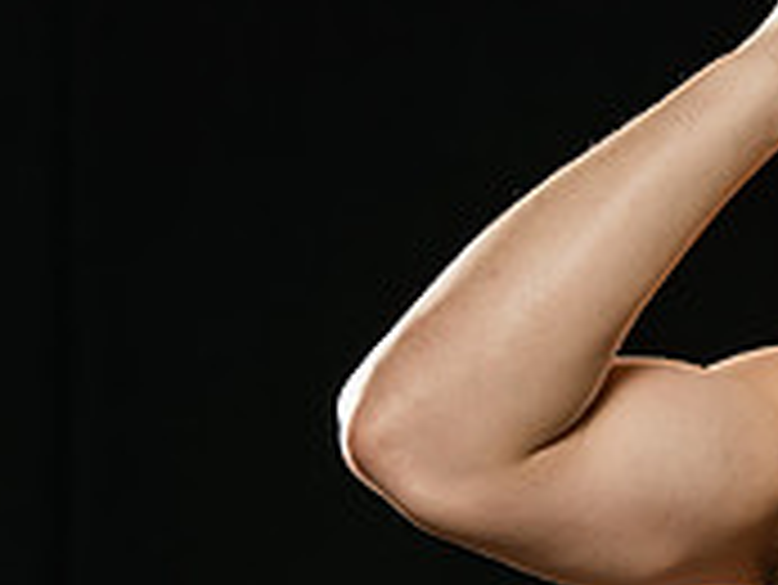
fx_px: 7602
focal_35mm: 338
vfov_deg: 4.4
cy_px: 461
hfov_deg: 5.8
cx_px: 1214
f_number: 5.6
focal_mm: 105
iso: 320
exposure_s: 1/250
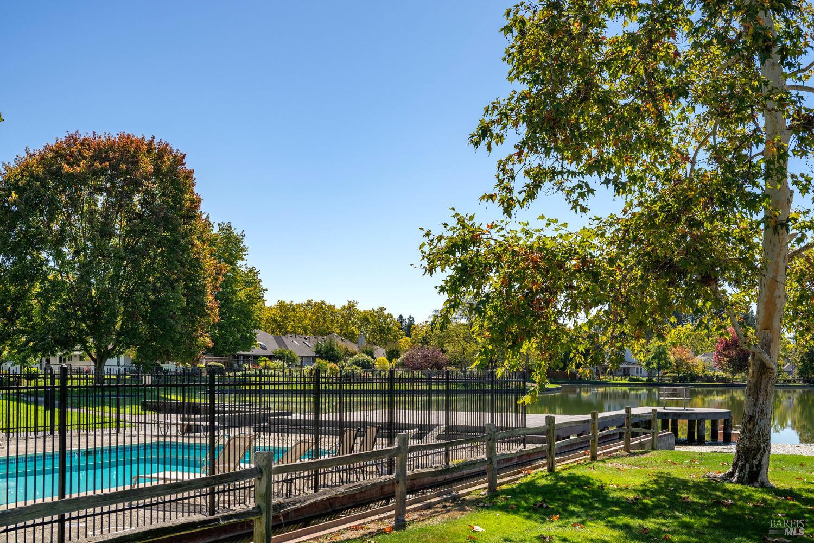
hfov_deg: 49.6
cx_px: 407
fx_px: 882
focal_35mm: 39
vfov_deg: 34.2
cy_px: 272
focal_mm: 39
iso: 200
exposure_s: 1/1000
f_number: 5.6
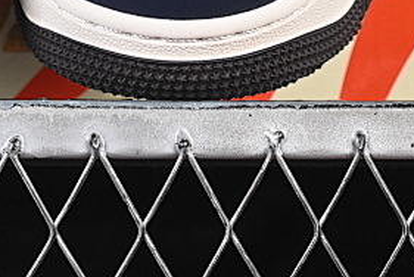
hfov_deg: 7.1
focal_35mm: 288
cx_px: 15
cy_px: -228
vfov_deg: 4.7
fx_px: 3315
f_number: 6.3
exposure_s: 1/60
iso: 160
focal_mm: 50
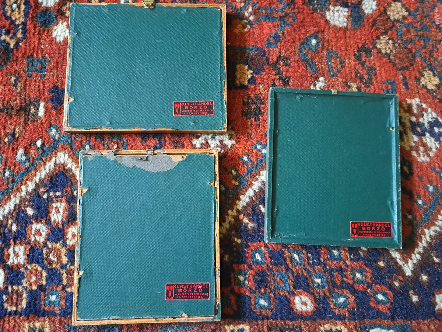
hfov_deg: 71.6
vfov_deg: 56.8
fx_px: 306
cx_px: 221
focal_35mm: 24
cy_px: 166
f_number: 1.8
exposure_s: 1/33
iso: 640
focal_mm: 5.23
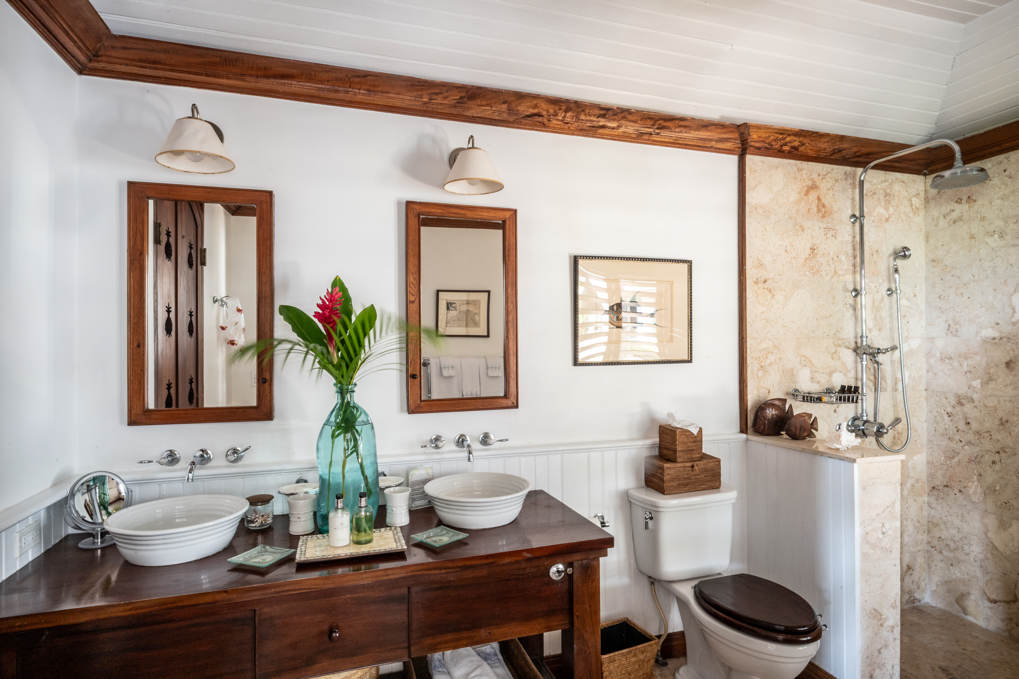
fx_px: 524
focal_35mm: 18
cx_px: 510
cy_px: 340
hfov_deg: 88.4
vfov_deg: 65.9
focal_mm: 18.5
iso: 640
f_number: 22
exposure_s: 4
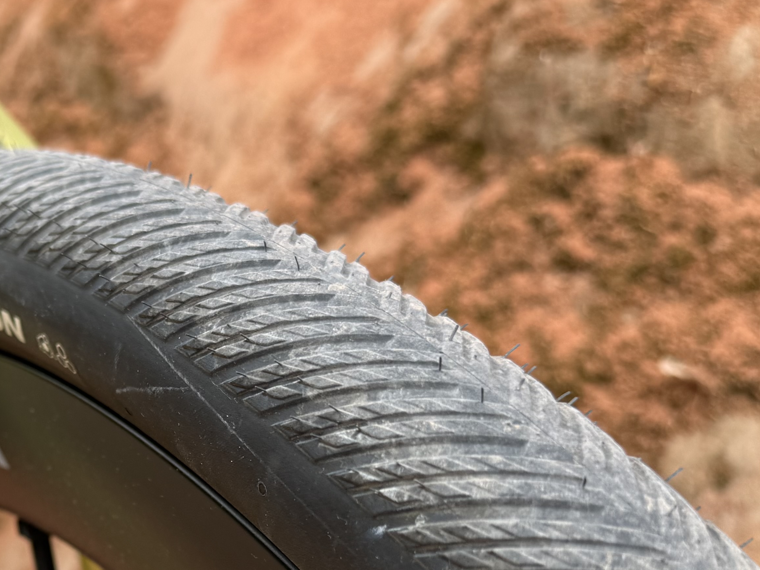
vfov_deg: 24.3
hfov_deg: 31.6
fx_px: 1295
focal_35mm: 59
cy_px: 473
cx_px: 124
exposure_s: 1/121
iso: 64
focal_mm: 6.76
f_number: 1.78
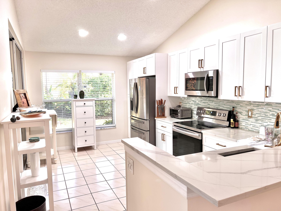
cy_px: 106
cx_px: 140
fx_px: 211
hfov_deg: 67.3
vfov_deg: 53.1
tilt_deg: -5.7
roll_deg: +1.1
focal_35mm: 26
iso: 100
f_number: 1.5
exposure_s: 1/120
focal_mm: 5.7
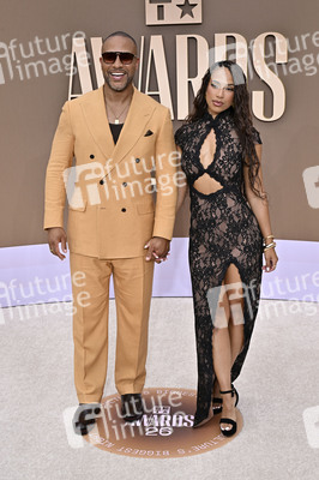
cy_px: 240
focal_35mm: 52
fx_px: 692
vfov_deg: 38.2
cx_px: 160
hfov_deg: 25.9
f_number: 9
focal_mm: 52
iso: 400
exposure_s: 1/320
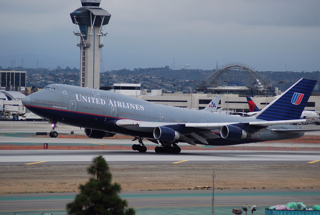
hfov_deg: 8.1
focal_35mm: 255
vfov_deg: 5.4
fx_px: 2271
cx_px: 160
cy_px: 108
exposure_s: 1/800
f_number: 4.8
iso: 200
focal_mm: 170
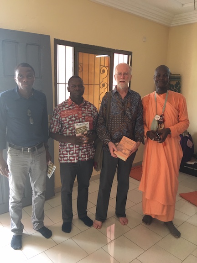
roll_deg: -2.3
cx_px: 98
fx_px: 220
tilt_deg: -9.7
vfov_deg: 61.7
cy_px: 132
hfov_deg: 48.2
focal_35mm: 29
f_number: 2.2
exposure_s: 1/17
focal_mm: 4.15
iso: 50
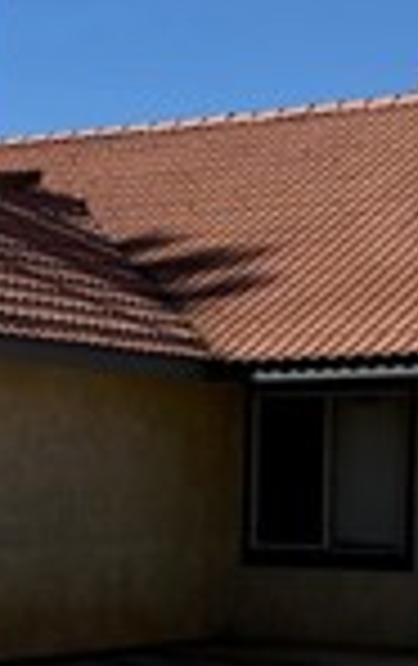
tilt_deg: -5.2
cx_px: 90
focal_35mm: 110
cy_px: 630
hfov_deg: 11.9
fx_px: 1997
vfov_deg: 18.5
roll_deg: -1.2
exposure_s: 1/4975
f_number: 1.78
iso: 80
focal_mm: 6.76
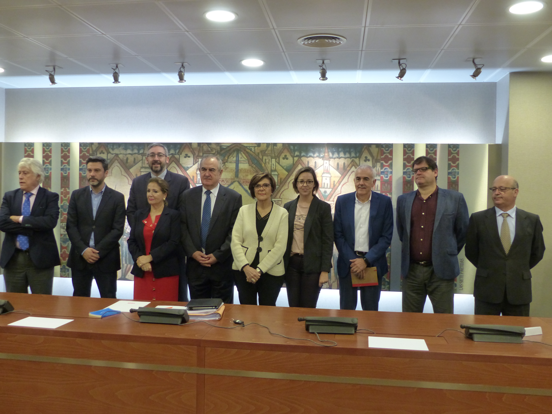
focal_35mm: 33
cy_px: 207
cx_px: 276
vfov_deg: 42.9
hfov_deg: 55.4
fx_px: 526
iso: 400
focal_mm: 5.9
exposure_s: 1/40
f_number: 2.8
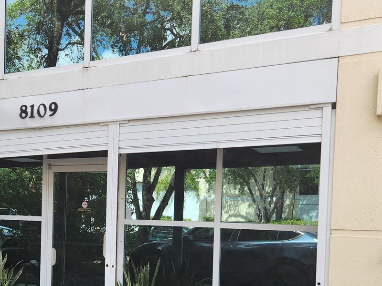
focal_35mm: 46
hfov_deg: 40.1
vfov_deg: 30.8
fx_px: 508
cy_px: 225
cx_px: 97
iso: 20
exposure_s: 1/485
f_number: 1.8
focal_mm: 5.4
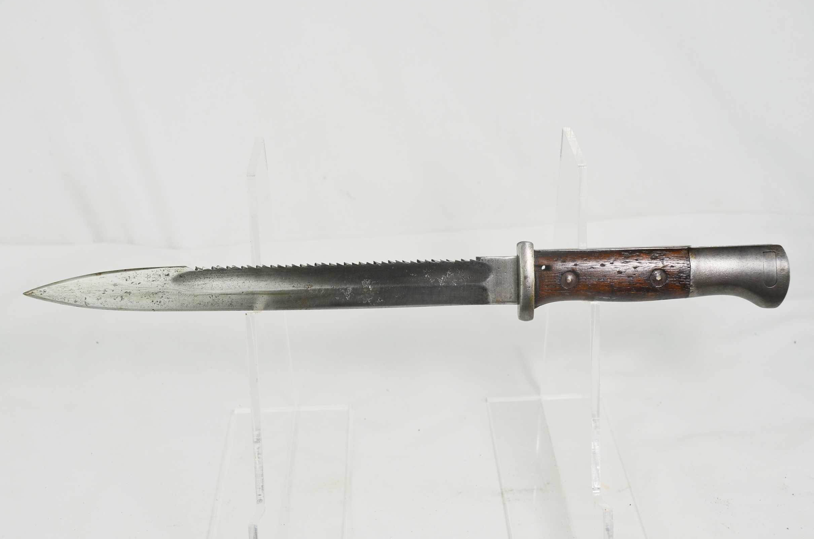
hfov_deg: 41.6
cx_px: 404
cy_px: 266
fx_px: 1072
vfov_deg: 28.2
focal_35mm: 48
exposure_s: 1/160
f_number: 6.3
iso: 200
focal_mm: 31
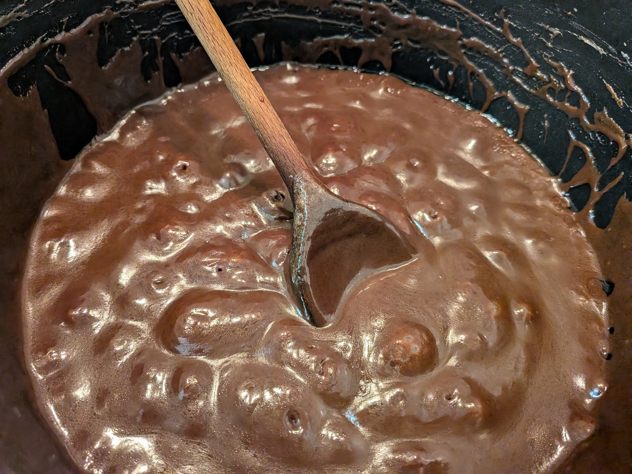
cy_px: 237
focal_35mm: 24
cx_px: 316
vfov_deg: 56.8
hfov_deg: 71.6
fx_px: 438
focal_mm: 4.53
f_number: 1.7
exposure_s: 1/50
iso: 807
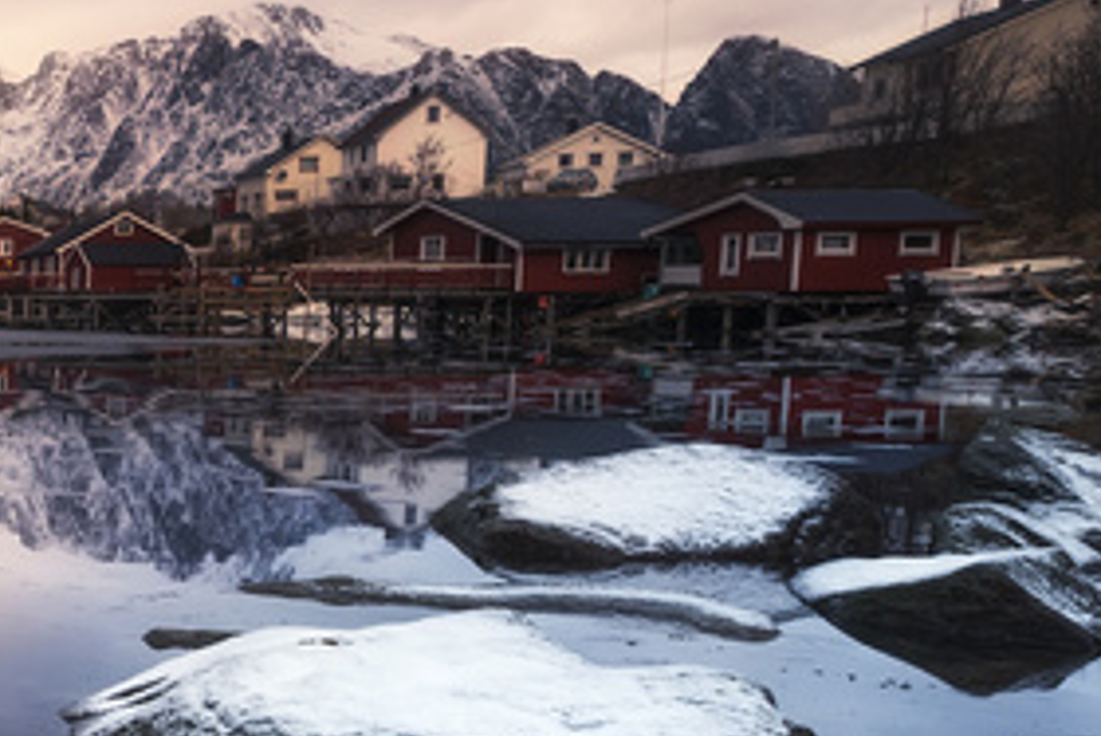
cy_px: 529
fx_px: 1530
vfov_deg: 26.8
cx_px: -796
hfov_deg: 23.6
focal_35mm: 50
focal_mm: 14
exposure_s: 1/60
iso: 200
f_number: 11
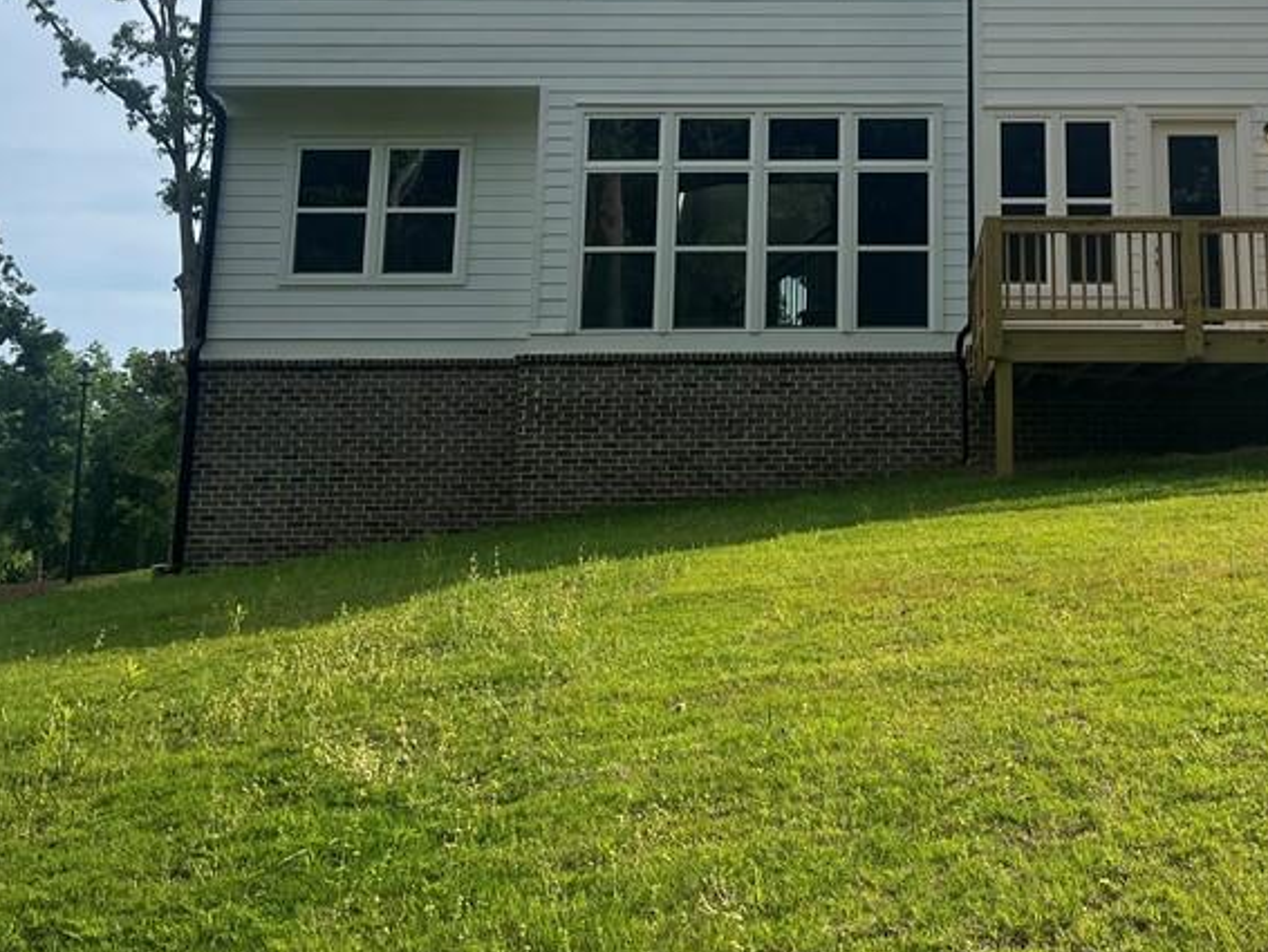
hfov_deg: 39.4
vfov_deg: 29.7
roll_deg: +0.0
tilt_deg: +11.6
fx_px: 1722
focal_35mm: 47
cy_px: 112
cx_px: 943
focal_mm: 5.1
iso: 50
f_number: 1.6
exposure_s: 1/4651
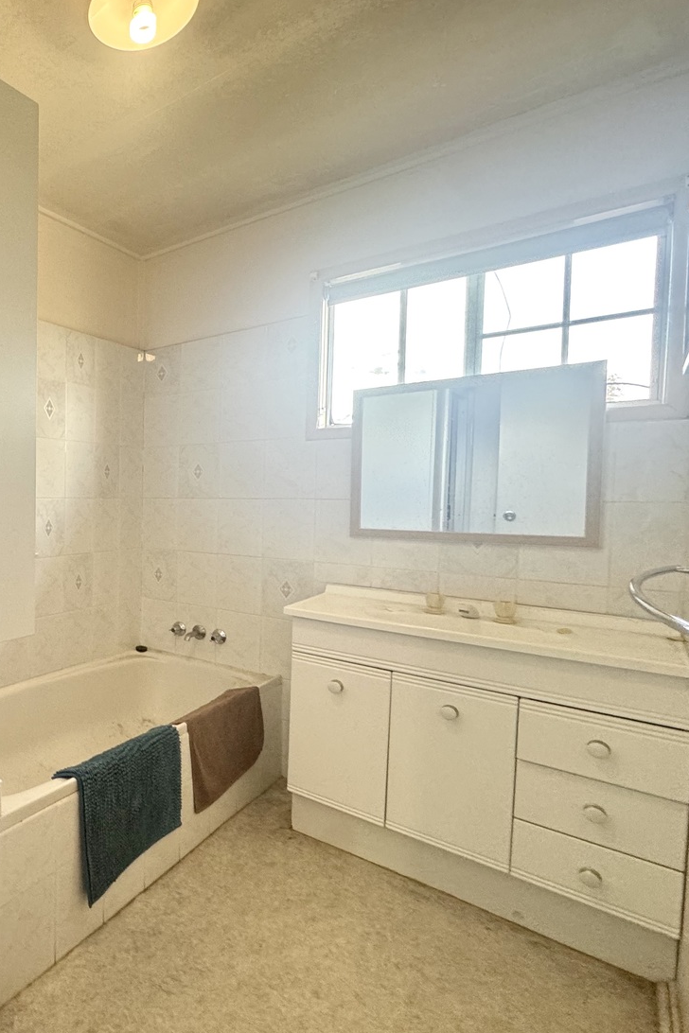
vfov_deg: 84.0
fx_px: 574
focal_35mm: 20
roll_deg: +0.5
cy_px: 519
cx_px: -7
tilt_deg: -2.7
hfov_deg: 49.8
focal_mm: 2.22
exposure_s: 1/50
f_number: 2.2
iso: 200
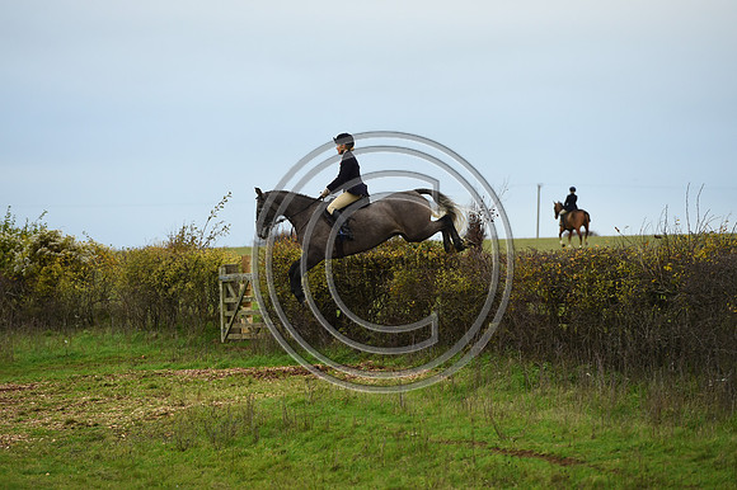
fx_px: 4092
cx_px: 368
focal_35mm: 200
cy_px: 245
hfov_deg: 10.3
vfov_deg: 6.9
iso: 1400
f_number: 5
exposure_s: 1/1000
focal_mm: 200
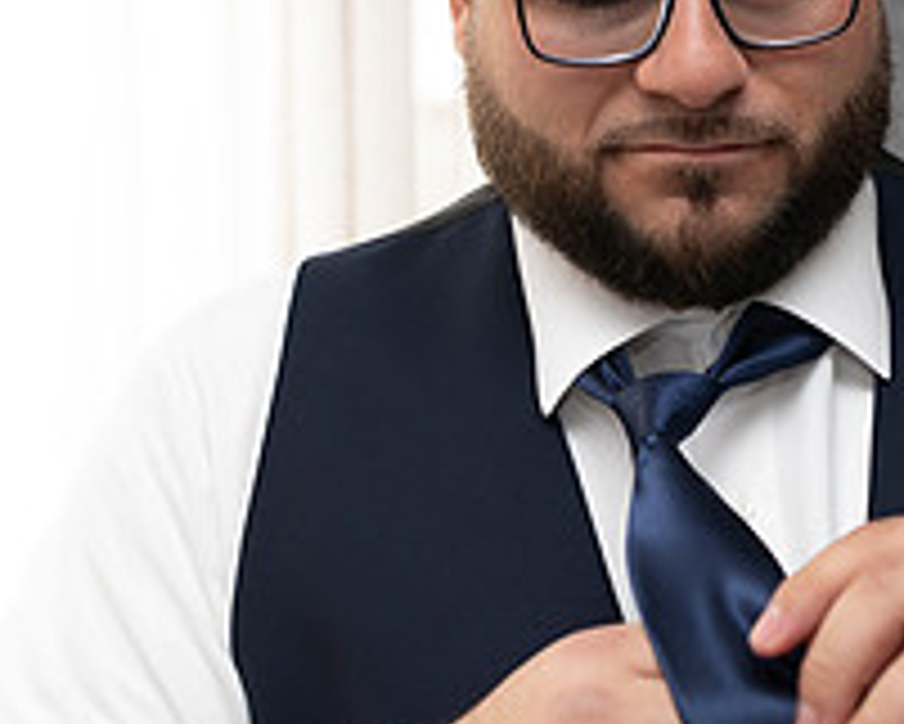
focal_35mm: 92
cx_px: 639
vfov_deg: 16.7
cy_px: 292
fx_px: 2463
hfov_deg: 20.7
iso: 50
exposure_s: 1/100
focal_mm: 34
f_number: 2.8
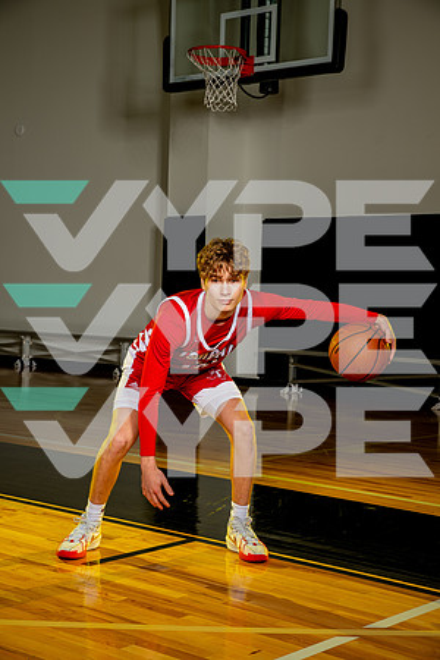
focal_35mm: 65
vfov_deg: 31.0
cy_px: 330
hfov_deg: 20.9
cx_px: 220
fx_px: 1192
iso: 100
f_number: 8
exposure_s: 1/125
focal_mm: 65
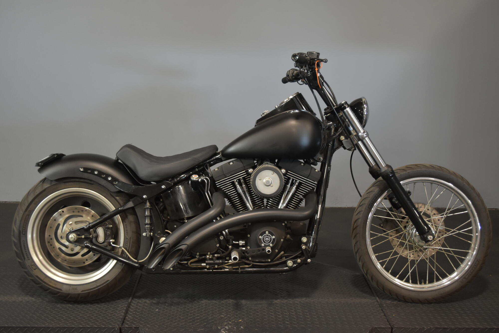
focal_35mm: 42
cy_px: 166
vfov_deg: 31.9
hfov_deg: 46.4
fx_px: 582
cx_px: 250
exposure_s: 1/30
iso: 1250
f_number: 4.5
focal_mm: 28
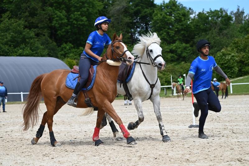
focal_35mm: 100
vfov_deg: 13.7
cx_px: 124
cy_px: 83
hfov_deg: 20.4
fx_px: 691
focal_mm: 100
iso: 250
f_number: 5.6
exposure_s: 1/1250
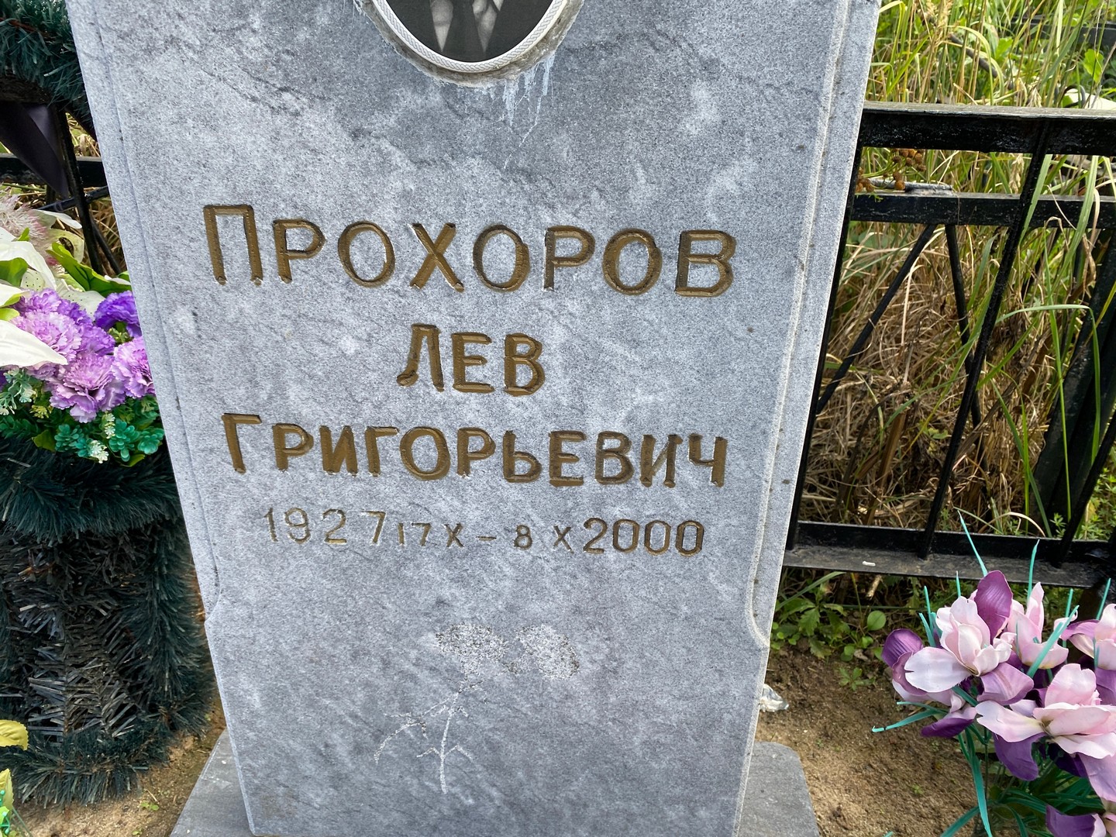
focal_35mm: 26
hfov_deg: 67.3
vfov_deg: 53.1
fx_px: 838
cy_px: 418
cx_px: 558
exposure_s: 1/300
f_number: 1.8
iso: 32
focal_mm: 4.25
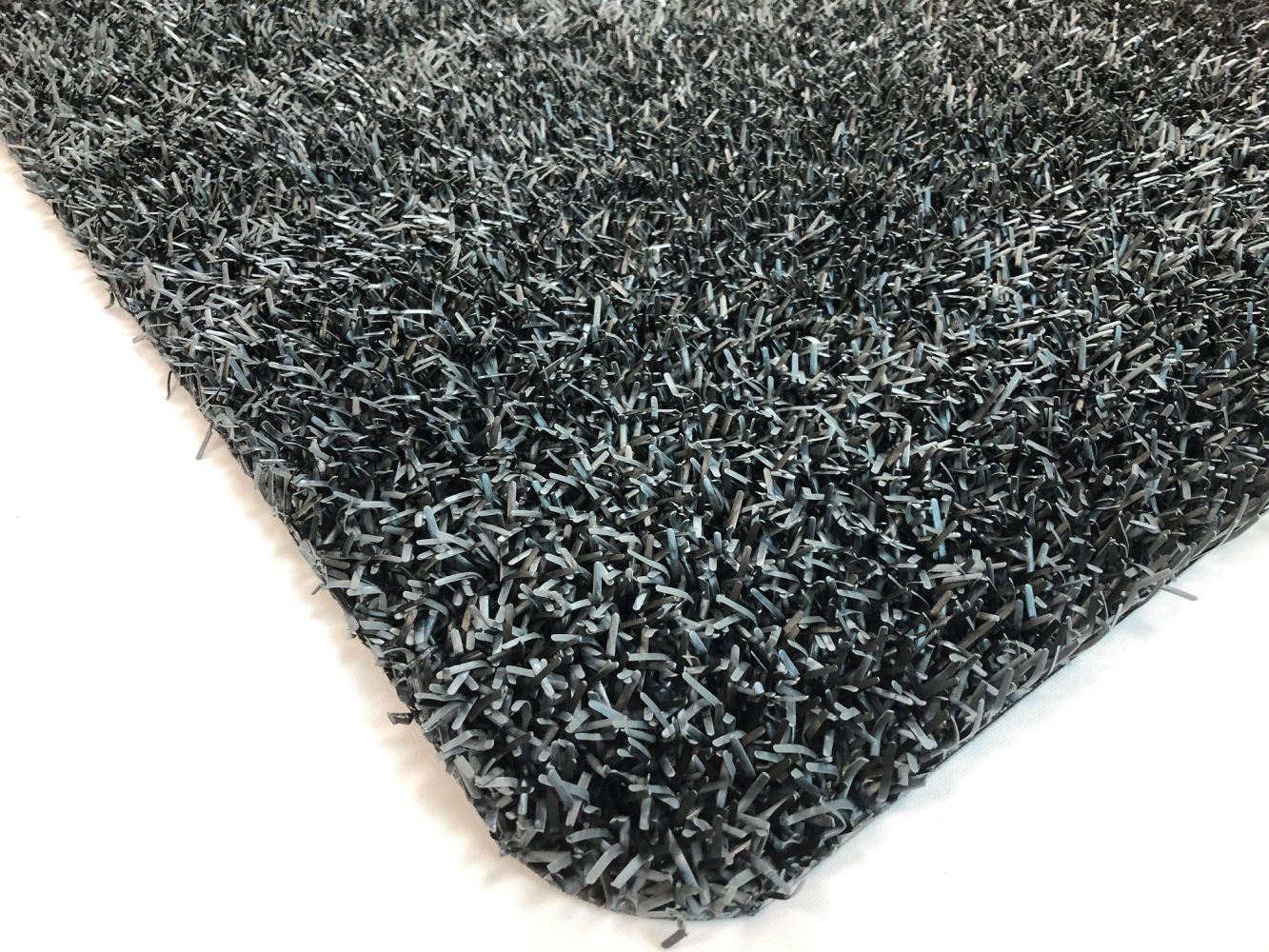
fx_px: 1027
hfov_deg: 63.4
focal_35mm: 28
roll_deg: +1.7
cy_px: 476
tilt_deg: -38.8
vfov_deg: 49.8
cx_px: 634
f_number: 1.8
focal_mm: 3.99
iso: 40
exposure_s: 1/15
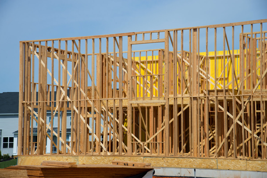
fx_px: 682
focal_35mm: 92
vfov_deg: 14.9
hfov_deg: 22.1
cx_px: 134
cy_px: 89
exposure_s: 1/500
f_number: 8
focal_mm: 92
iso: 100
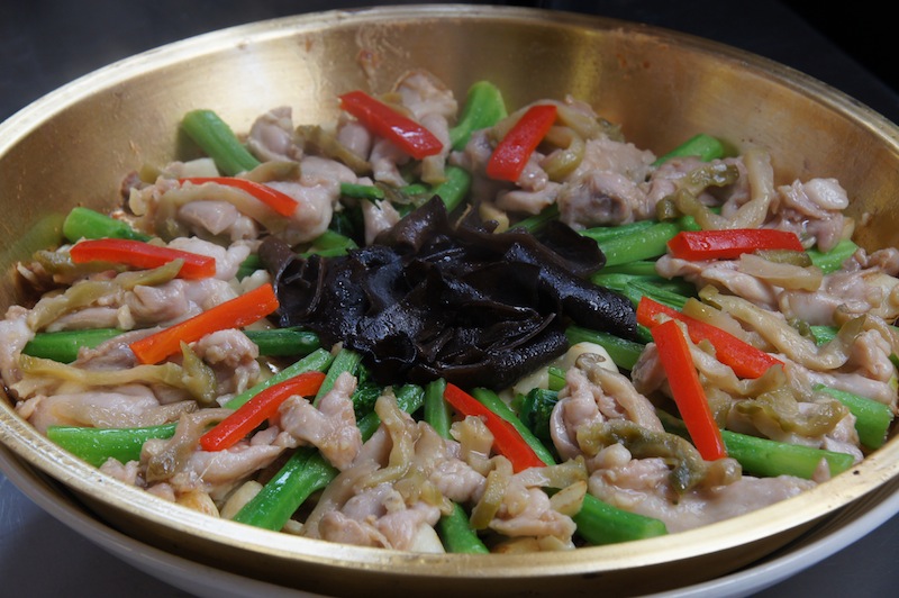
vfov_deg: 11.4
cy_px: 299
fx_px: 2994
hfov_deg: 17.1
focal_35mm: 120
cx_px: 450
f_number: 11
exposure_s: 1/25
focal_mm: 80
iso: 400
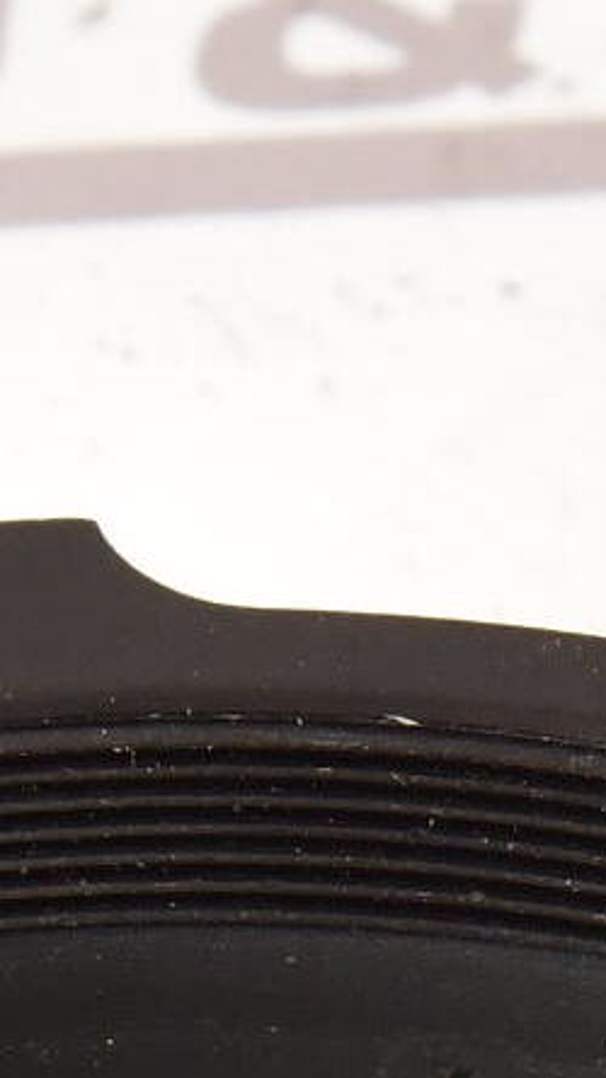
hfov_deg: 1.7
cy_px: 1977
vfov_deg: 3.0
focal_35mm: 723
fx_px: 20673
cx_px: 388
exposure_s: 1/200
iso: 1000
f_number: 11
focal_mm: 120
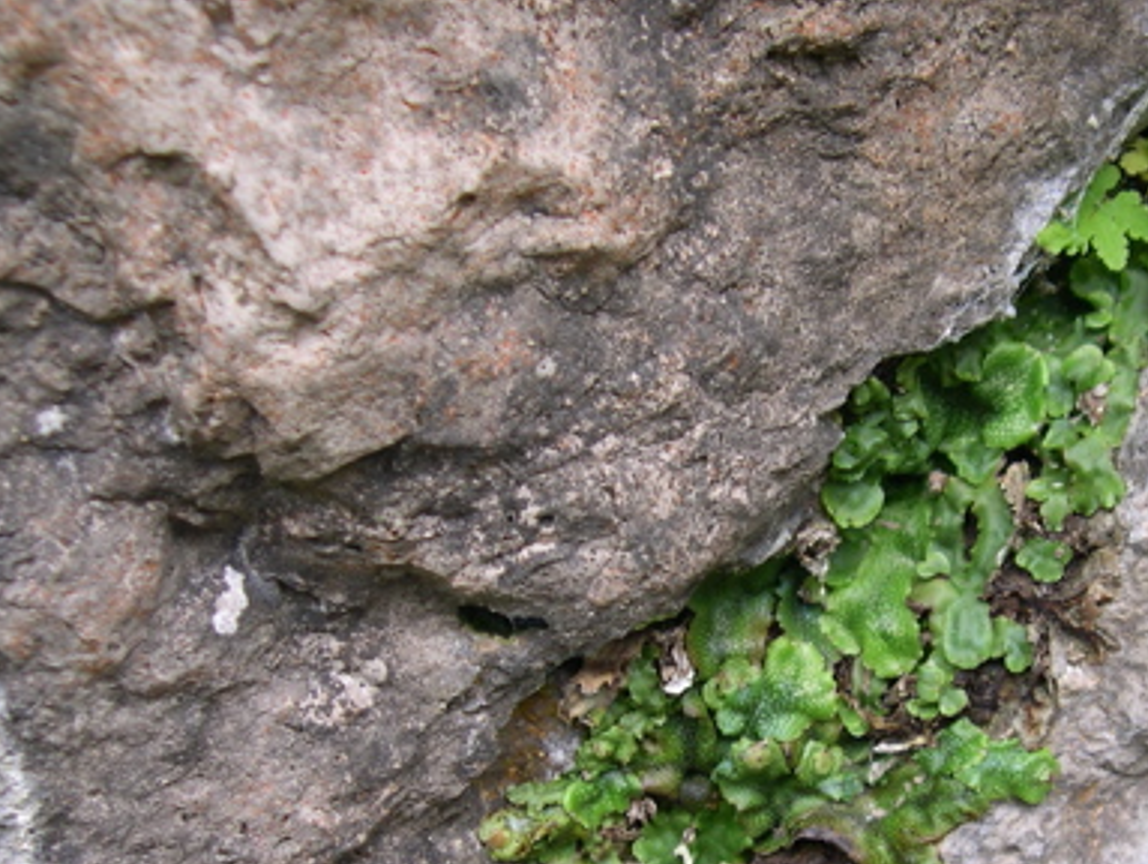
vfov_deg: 22.1
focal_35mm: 66
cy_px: 618
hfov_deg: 29.2
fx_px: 2191
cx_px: 728
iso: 100
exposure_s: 1/39
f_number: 2.8
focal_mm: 8
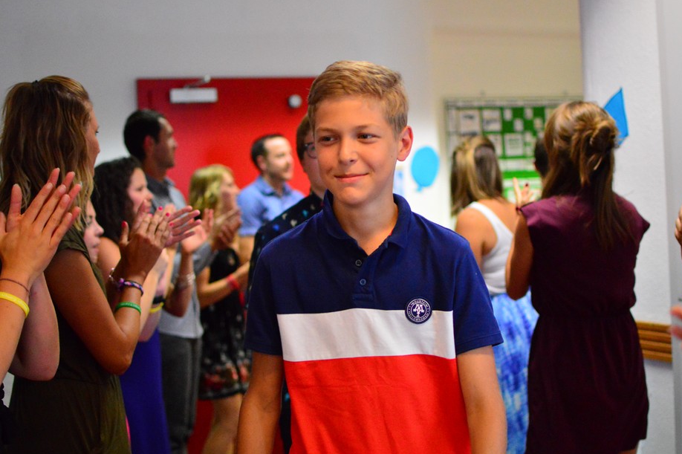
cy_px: 239
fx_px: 1109
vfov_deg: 23.1
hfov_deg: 34.2
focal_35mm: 59
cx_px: 368
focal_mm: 35
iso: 3200
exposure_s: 1/320
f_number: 1.8
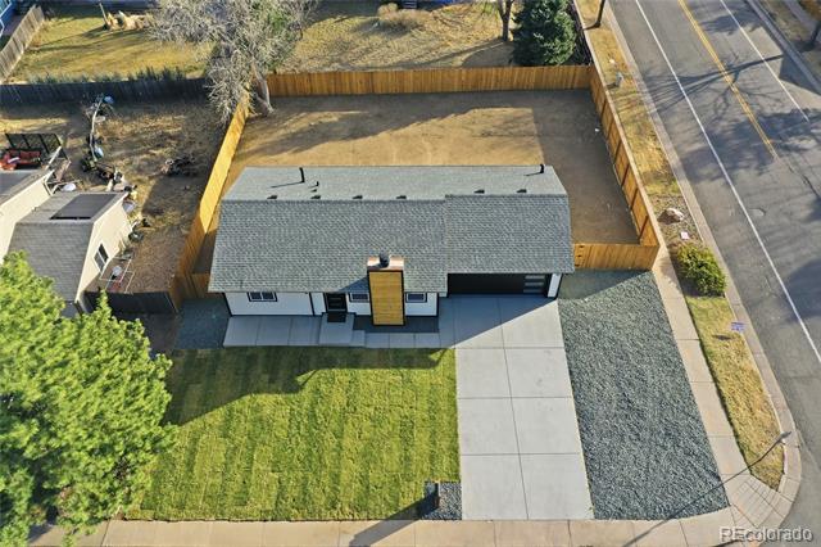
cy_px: 274
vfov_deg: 46.4
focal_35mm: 28
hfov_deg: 65.5
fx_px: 638
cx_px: 410
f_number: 5
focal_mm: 10.3
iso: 100
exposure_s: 1/320
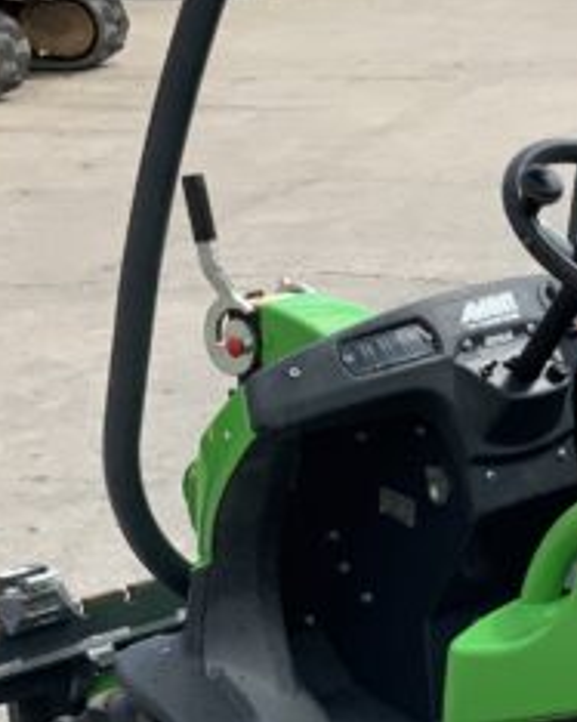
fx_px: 2649
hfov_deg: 11.8
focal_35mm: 124
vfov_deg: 15.5
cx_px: 923
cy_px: 478
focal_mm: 3
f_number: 1.8
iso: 16
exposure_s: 1/1035
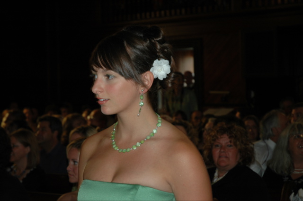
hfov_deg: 24.2
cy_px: 100
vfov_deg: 16.2
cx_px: 152
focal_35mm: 84
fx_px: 706
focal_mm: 56
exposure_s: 1/60
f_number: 4.5
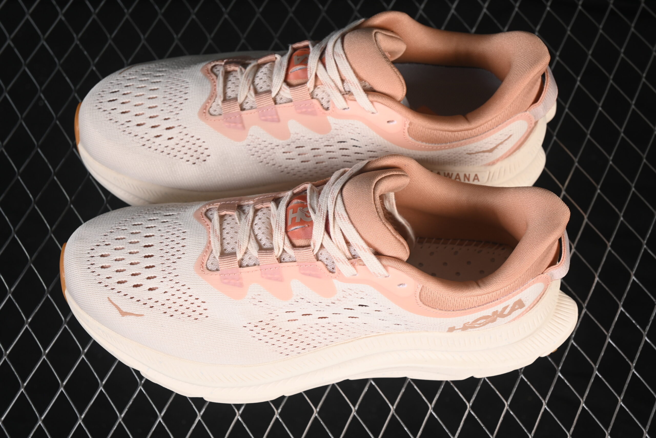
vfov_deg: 18.2
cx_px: 328
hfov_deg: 27.0
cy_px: 219
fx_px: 1367
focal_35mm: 75
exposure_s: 1/80
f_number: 7.1
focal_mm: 50
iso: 160
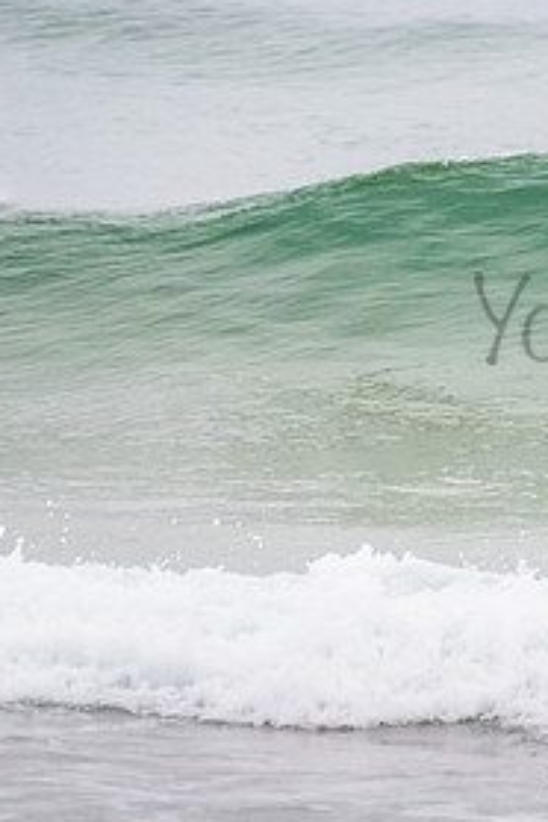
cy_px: 250
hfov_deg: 1.1
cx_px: 892
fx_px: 29110
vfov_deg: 1.6
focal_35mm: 1275
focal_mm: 500
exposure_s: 1/1000
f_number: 5.6
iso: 1600
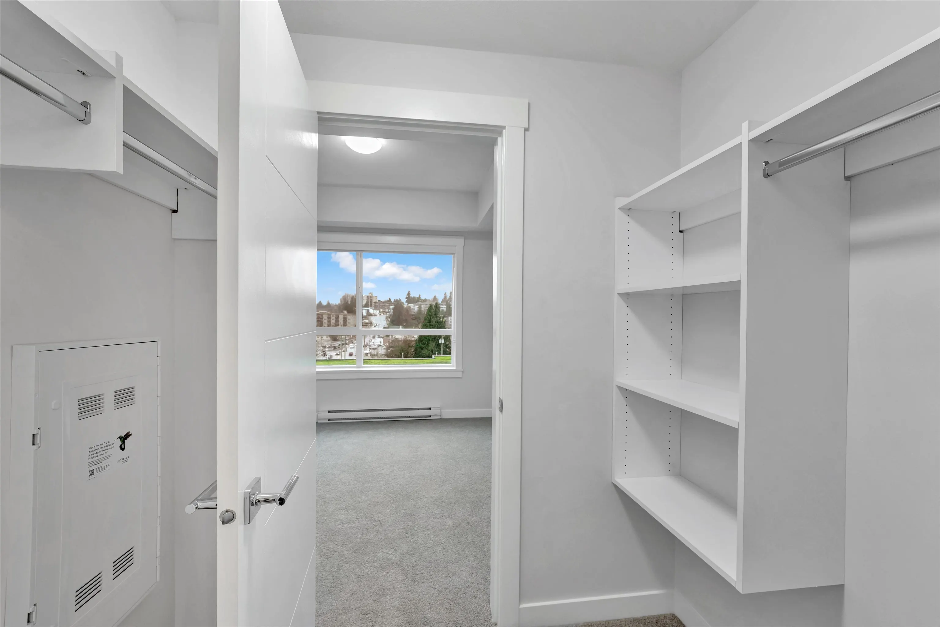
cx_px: 470
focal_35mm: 14
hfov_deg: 104.3
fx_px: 366
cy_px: 314
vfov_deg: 81.2
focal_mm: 14
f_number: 8
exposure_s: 1/25
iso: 400
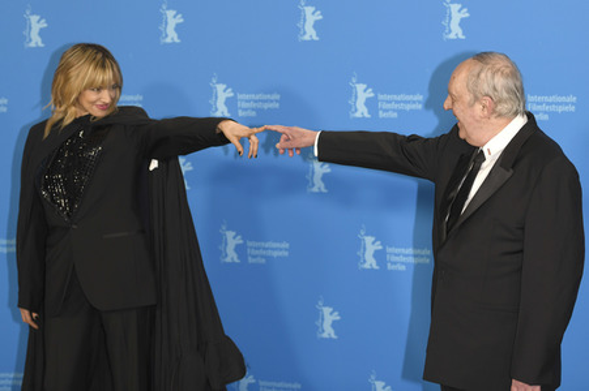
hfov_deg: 28.9
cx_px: 294
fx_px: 1144
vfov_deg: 19.4
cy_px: 196
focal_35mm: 70
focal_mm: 70
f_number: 3.5
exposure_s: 1/400
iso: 640
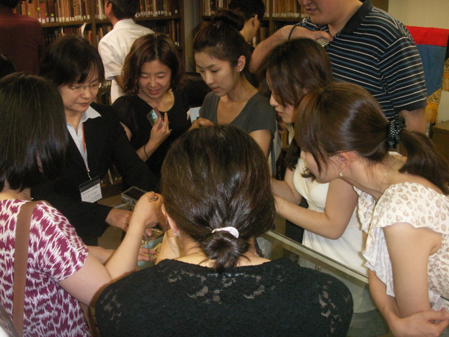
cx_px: 224
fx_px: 480
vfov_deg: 38.7
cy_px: 168
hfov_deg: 50.1
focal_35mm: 37
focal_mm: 7.7
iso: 160
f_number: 3.5
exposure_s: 1/40
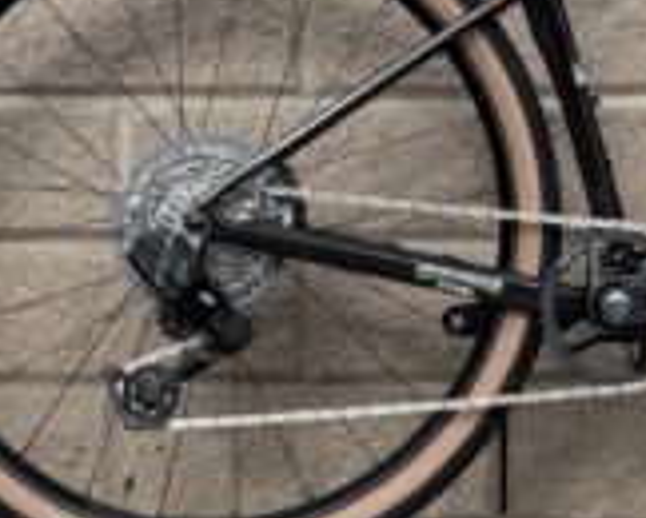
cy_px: -283
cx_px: 618
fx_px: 6910
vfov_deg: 4.3
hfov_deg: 5.3
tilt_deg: +2.9
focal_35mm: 361
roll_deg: +0.7
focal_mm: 16.89
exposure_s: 1/638
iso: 50
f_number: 2.8
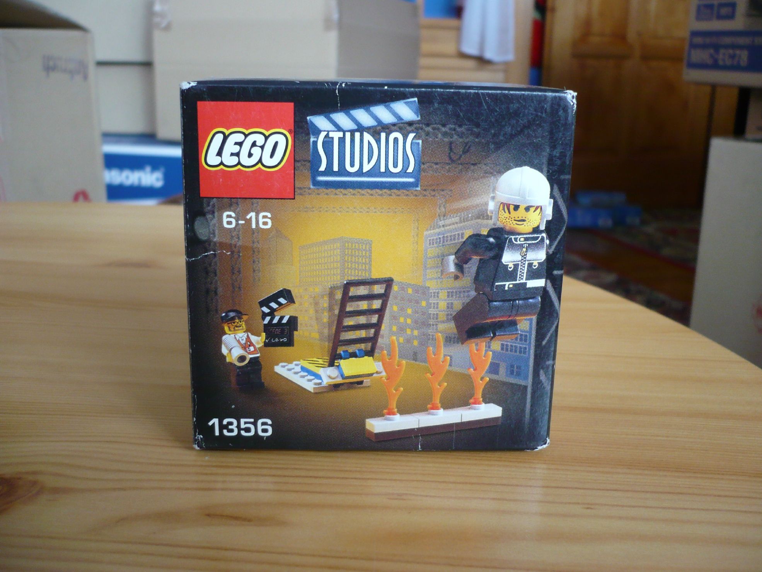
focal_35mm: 35
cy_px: 286
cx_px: 381
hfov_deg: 52.6
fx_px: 770
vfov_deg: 40.7
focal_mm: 5.8
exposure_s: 1/30
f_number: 2.8
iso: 160
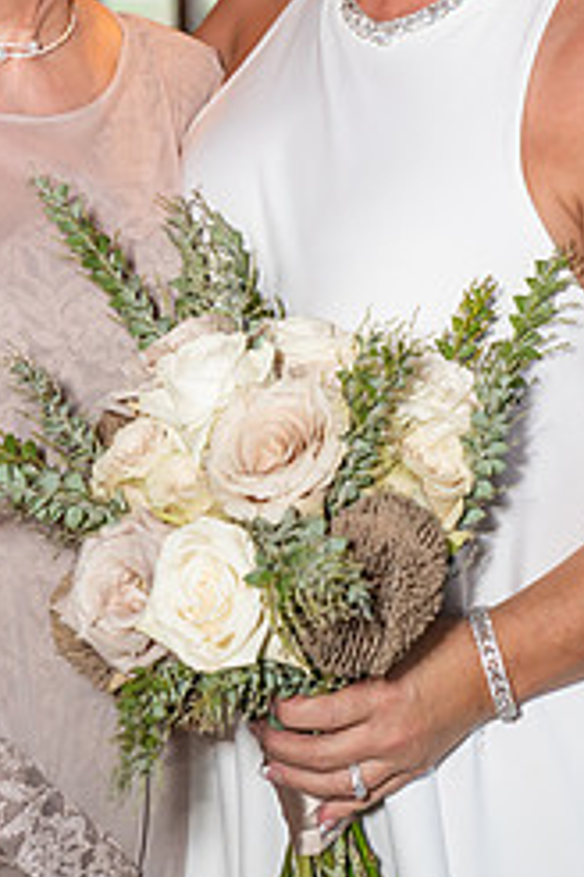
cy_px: 107
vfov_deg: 15.8
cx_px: 256
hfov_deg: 10.7
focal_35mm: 128
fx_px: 3114
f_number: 4.5
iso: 1600
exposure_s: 1/125
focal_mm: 70
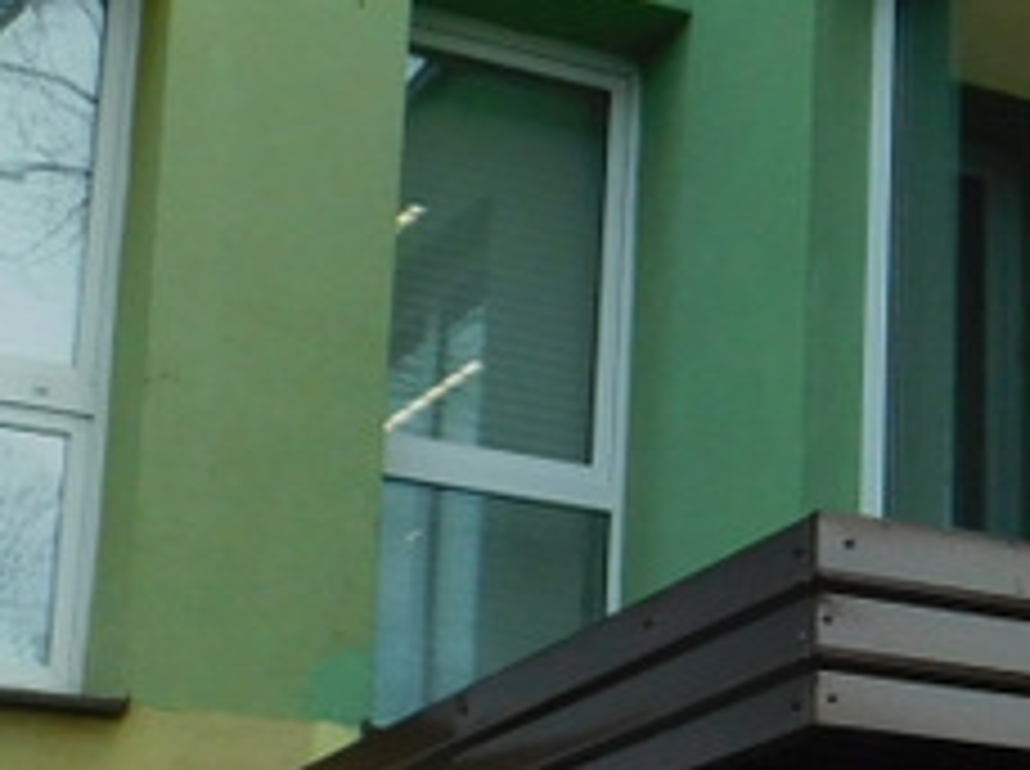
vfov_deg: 14.2
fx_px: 3060
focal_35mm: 103
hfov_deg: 18.0
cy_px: 630
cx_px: 1295
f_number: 3
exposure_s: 1/250
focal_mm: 4
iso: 125
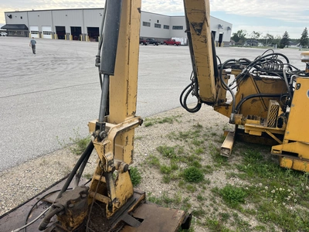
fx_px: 232
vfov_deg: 53.1
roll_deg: -3.0
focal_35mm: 26
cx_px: 154
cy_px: 116
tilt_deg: -18.3
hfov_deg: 67.3
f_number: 1.6
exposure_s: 1/577
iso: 50
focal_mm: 5.1
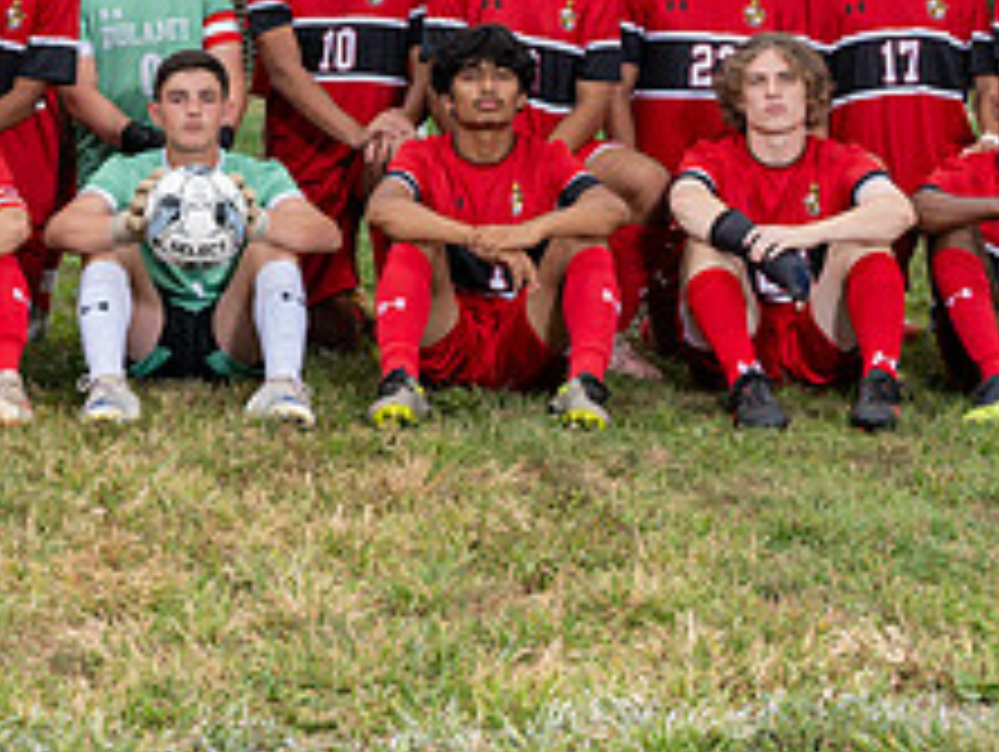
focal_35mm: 103
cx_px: 154
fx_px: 2976
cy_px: -34
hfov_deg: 18.8
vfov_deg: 14.1
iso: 250
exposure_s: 1/250
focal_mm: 27
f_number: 7.1
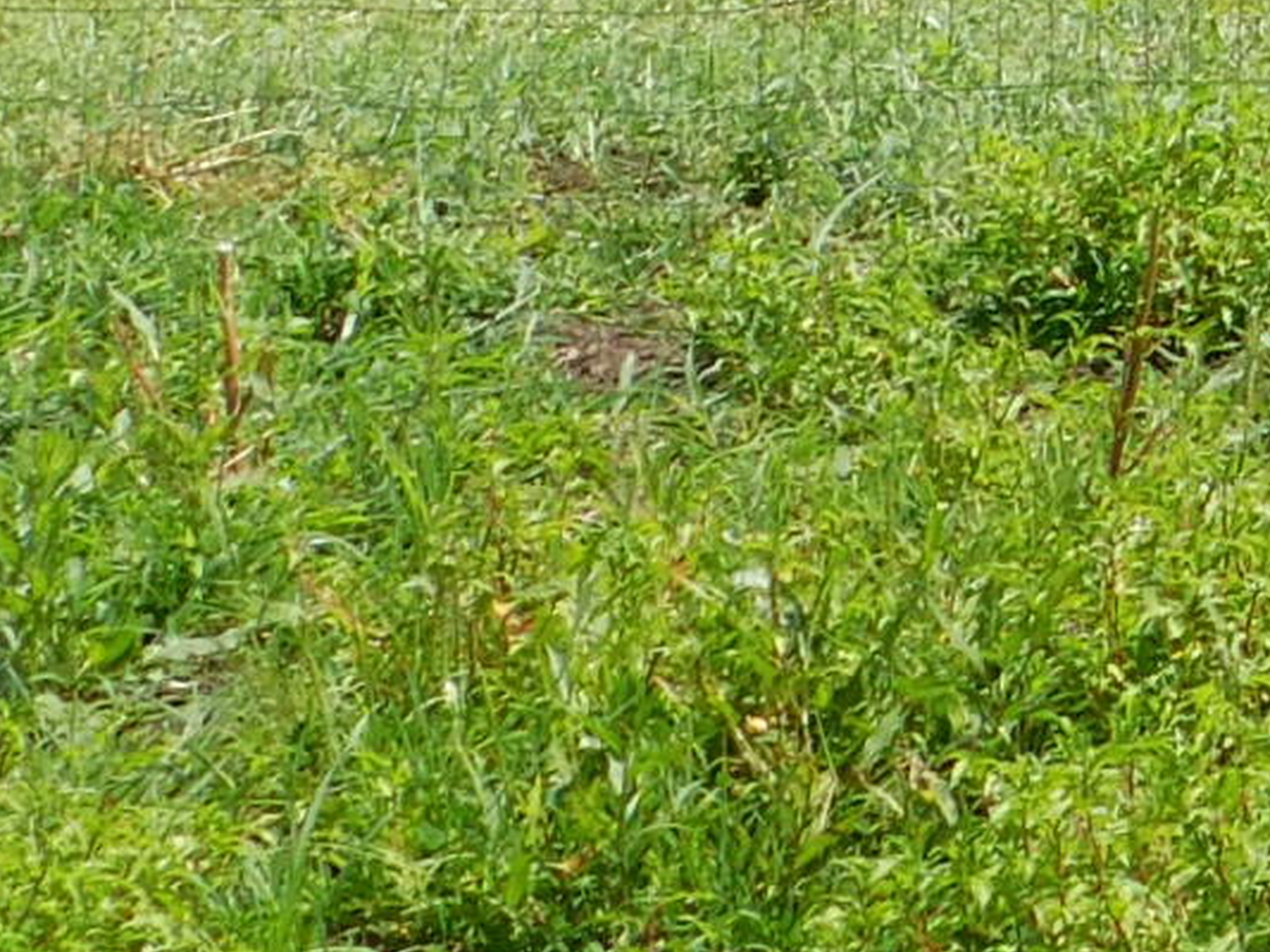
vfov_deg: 6.3
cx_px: 2287
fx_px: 8257
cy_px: -1197
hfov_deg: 8.5
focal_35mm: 225
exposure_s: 1/1000
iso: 125
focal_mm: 7.1
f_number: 3.6
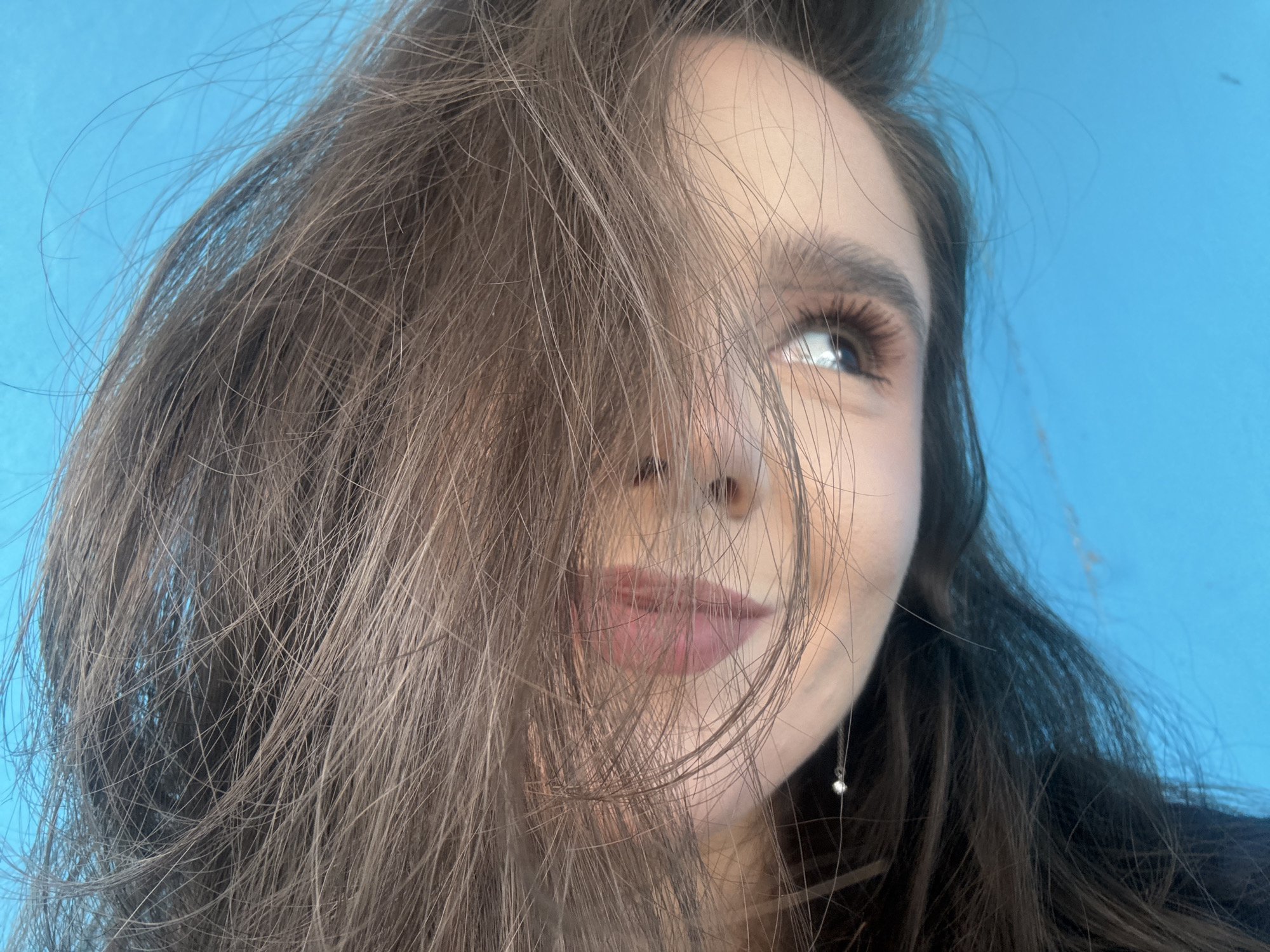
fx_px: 844
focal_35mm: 23
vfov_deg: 58.9
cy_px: 476
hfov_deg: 73.9
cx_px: 635
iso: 64
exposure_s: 1/122
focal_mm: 2.69
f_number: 1.9
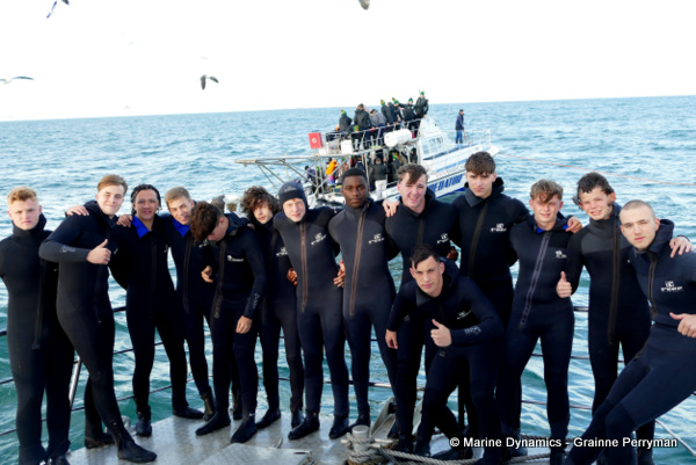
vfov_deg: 40.0
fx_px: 638
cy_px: 232
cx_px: 348
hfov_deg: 57.2
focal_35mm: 33
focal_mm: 11.86
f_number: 3
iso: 125
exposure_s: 1/160
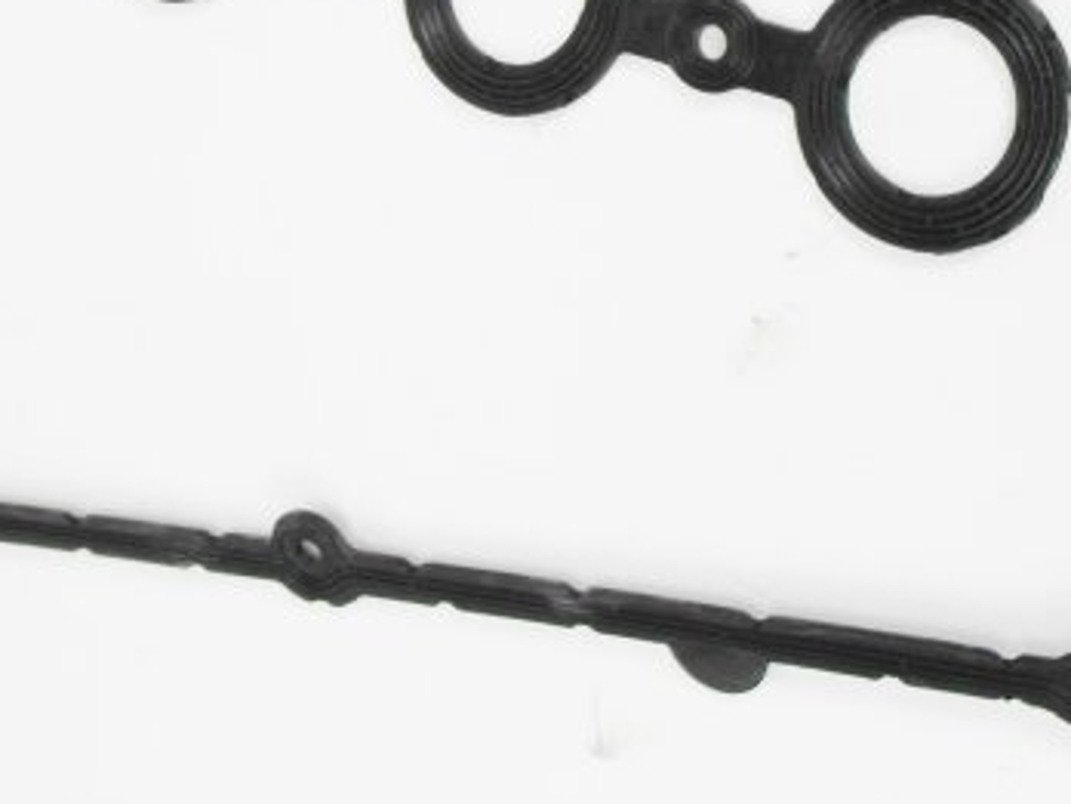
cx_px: 554
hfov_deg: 28.2
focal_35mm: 69
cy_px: -6
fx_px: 2135
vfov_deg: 20.6
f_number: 3.6
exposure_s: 1/60
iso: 100
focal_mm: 6.5
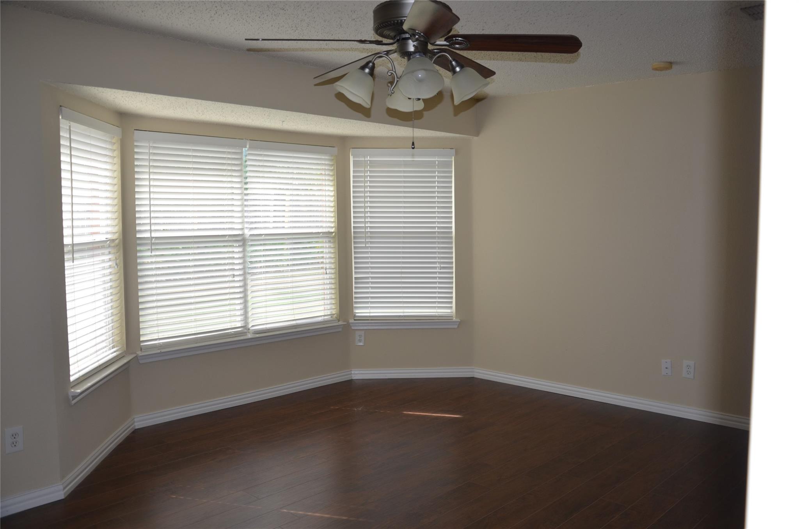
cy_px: 264
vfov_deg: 41.5
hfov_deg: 59.6
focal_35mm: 32
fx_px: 698
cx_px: 400
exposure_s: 1/125
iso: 220
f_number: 3.8
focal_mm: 21
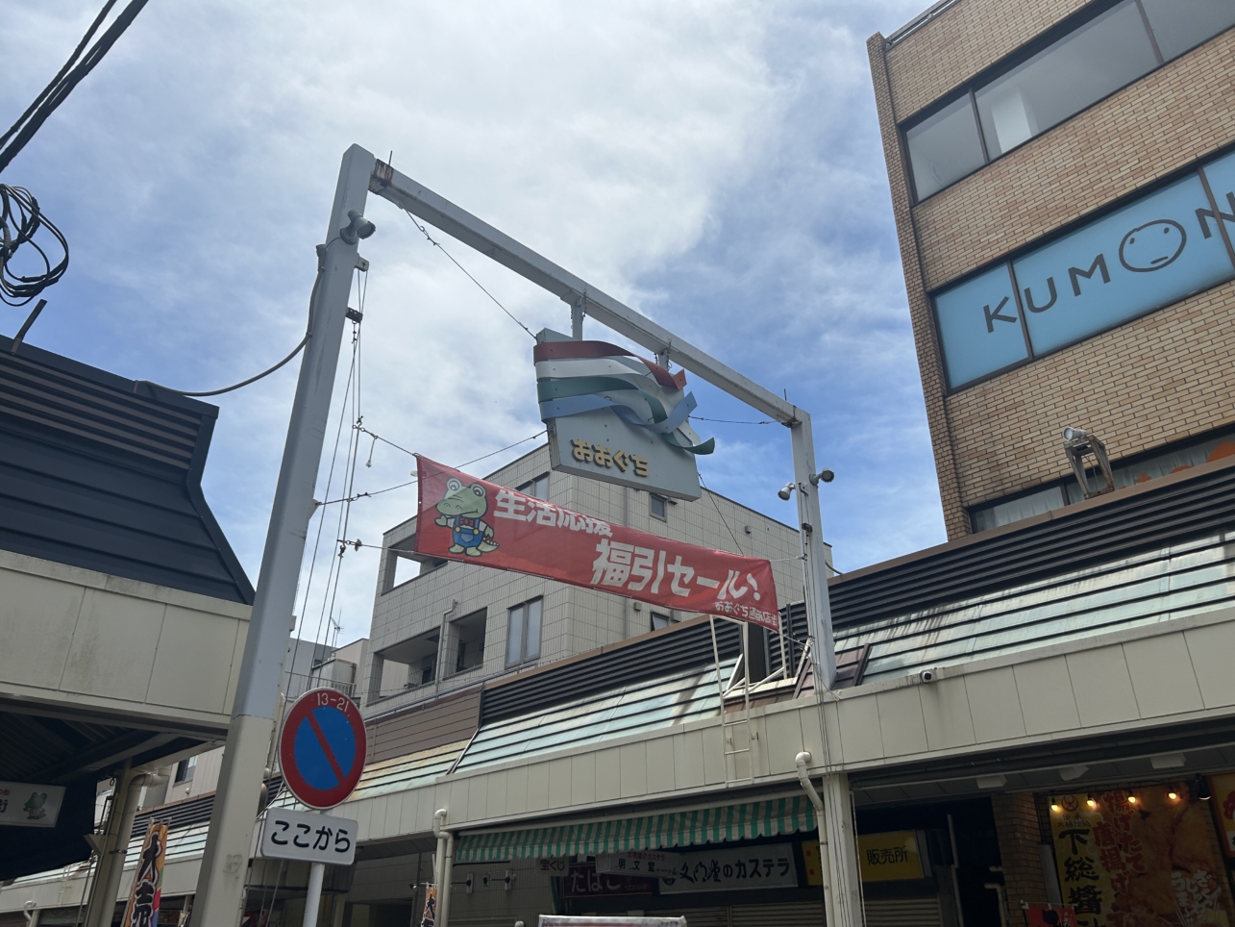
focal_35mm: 26
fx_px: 928
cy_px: 464
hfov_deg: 67.3
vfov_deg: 53.1
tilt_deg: +26.9
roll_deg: +0.8
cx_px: 618
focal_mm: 5.7
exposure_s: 1/8696
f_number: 1.5
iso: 50
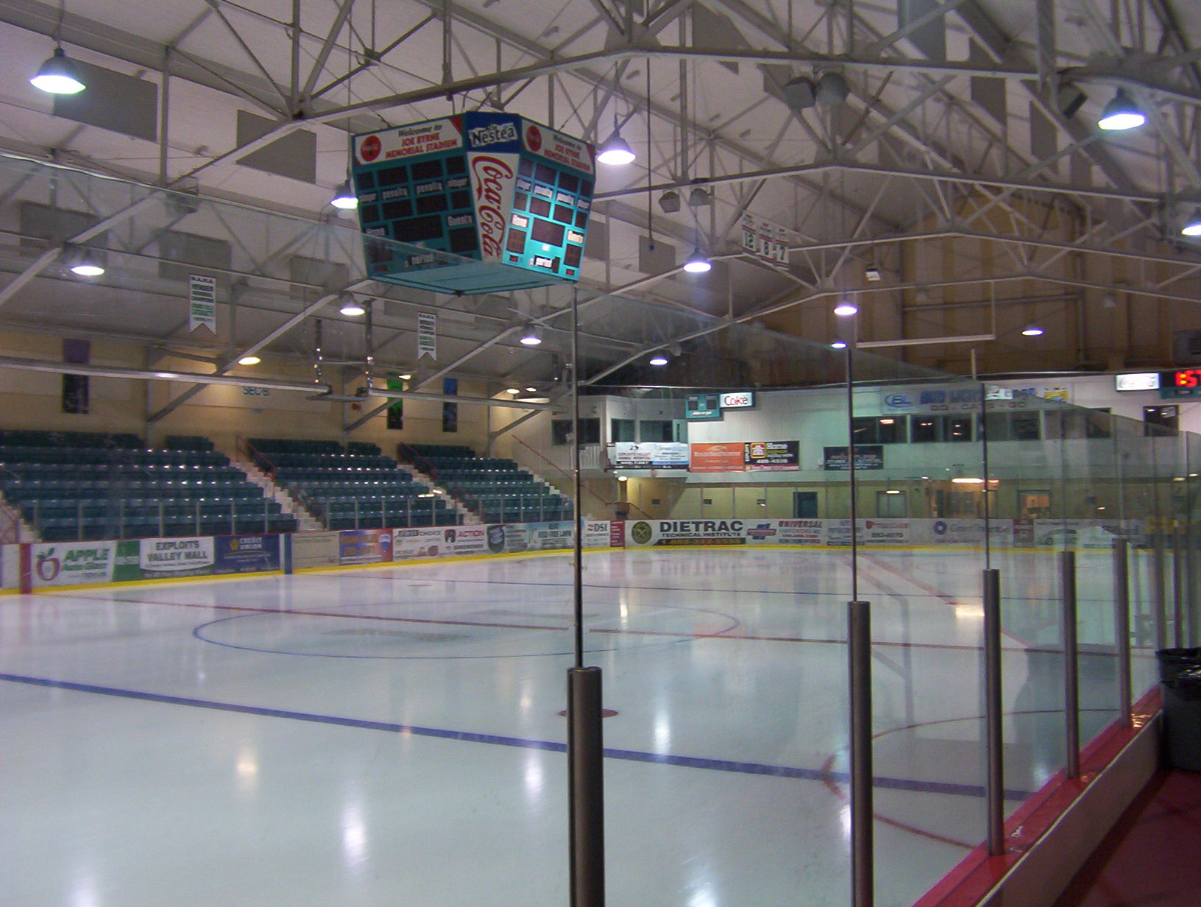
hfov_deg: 51.2
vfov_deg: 39.8
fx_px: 1252
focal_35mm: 36
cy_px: 454
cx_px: 600
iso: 100
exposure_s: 1/31.4
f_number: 2.76
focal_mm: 5.54
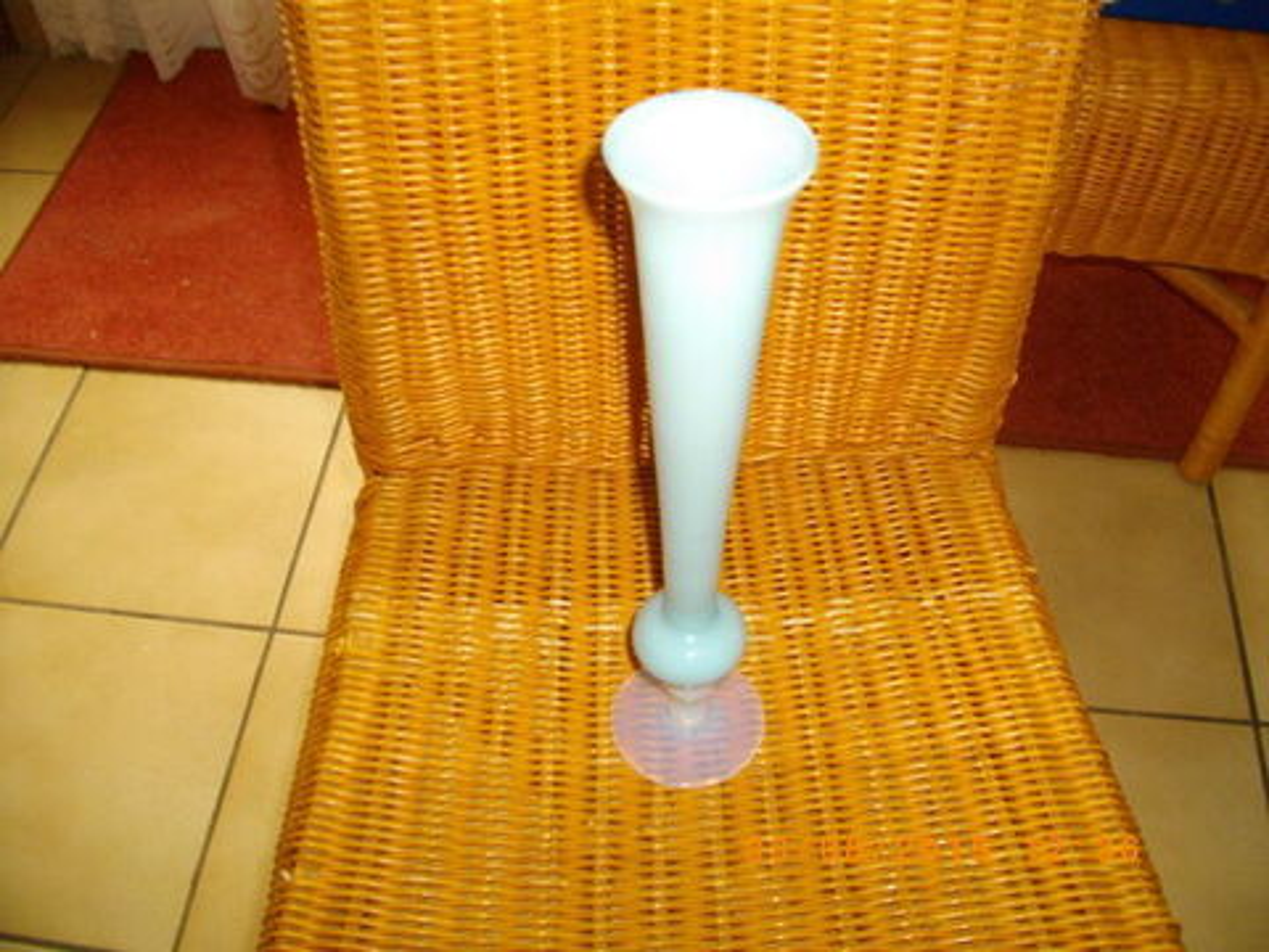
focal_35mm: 32
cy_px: 476
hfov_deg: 56.8
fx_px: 1173
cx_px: 634
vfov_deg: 44.2
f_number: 2.9
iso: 200
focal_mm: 5.7
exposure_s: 1/50
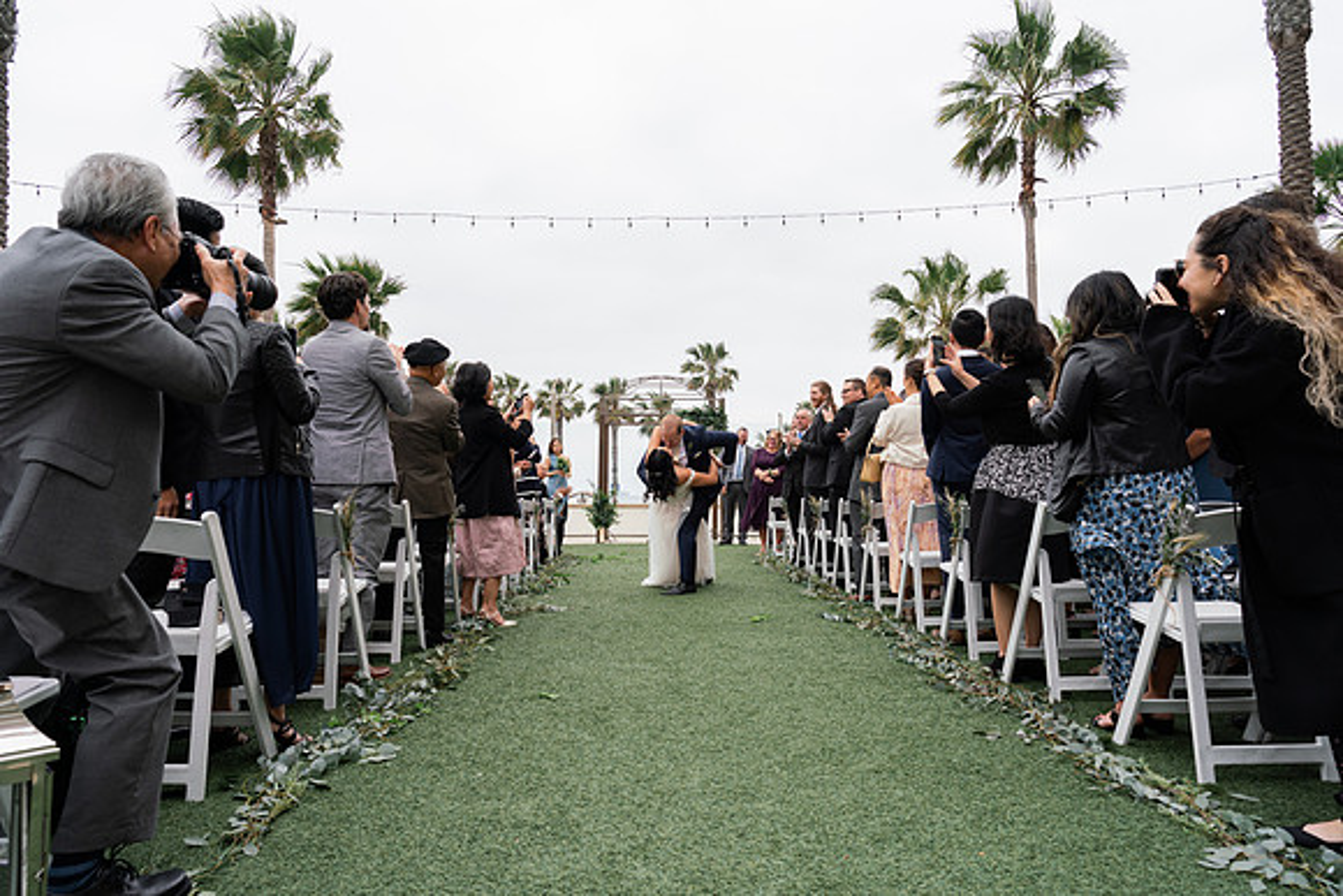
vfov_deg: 53.2
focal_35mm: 24
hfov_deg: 73.7
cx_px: 672
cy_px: 448
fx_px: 896
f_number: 6.3
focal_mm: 24
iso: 160
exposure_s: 1/250
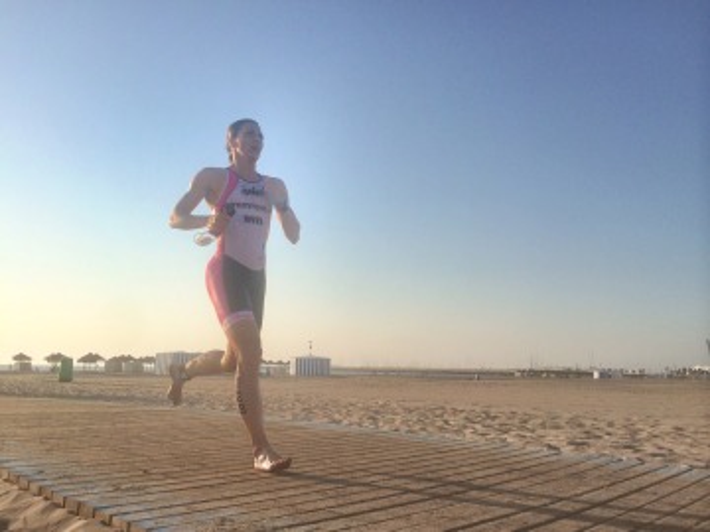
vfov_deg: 46.8
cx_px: 355
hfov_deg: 60.0
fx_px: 615
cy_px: 266
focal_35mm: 30
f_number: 2.2
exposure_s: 1/3165
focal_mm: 4.12
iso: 32
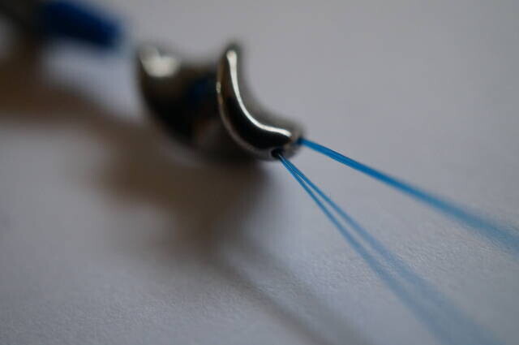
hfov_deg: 43.7
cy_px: 172
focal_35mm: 45
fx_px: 648
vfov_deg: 29.8
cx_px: 260
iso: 2000
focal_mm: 30
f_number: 4
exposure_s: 1/60
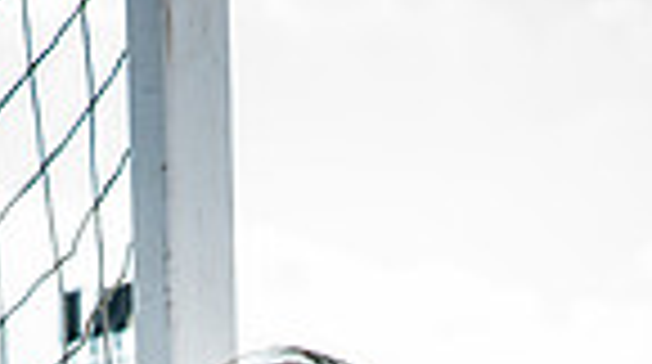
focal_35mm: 228
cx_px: 301
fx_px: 3935
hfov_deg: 9.5
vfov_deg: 5.1
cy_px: 1002
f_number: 5.6
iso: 125
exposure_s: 1/320
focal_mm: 70
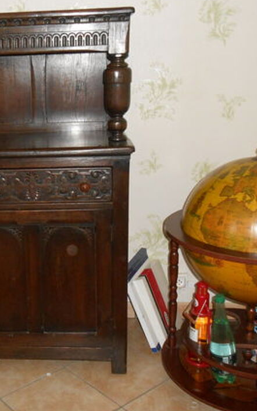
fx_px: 504
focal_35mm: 45
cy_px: 196
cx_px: 21
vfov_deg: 44.3
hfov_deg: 27.5
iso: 320
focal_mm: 5.3
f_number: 3.8
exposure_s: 1/25
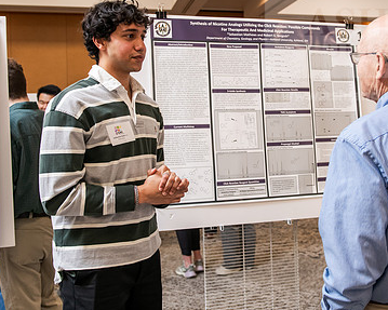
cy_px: 118
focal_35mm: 44
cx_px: 232
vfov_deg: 34.0
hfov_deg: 41.8
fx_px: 505
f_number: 3.5
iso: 1600
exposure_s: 1/160
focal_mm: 29
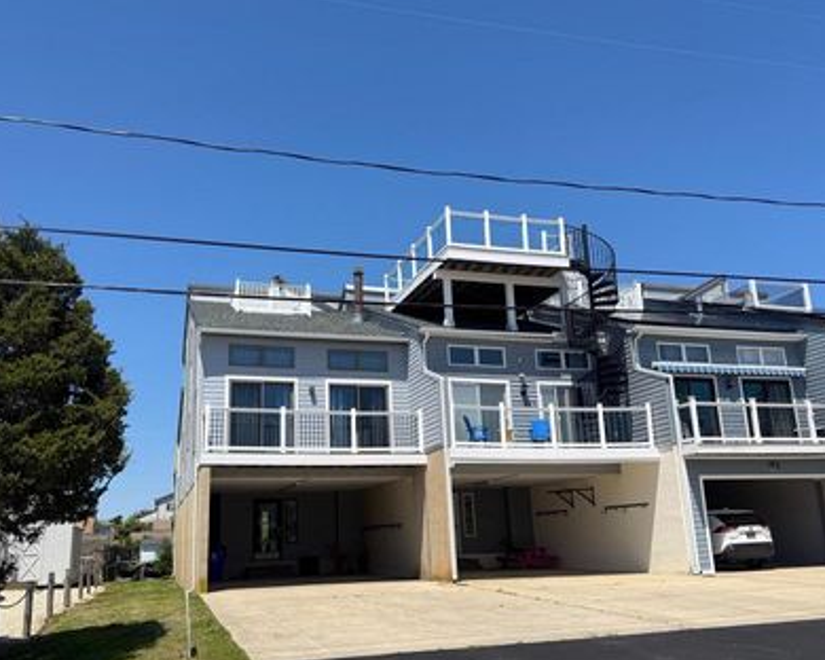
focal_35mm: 30
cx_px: 385
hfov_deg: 58.7
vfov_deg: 48.4
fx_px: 733
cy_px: 363
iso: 80
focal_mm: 6.76
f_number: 1.78
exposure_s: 1/5714
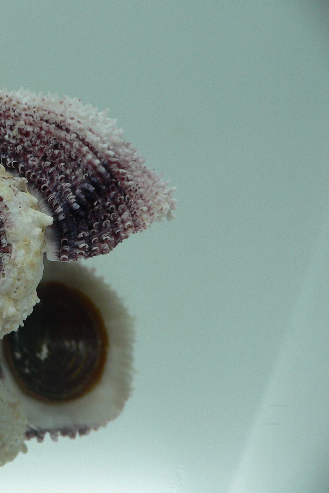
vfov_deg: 40.4
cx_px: 0
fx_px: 672
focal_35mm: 49
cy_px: 246
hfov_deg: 26.1
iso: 80
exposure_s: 1/60
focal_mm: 4.6
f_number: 2.8
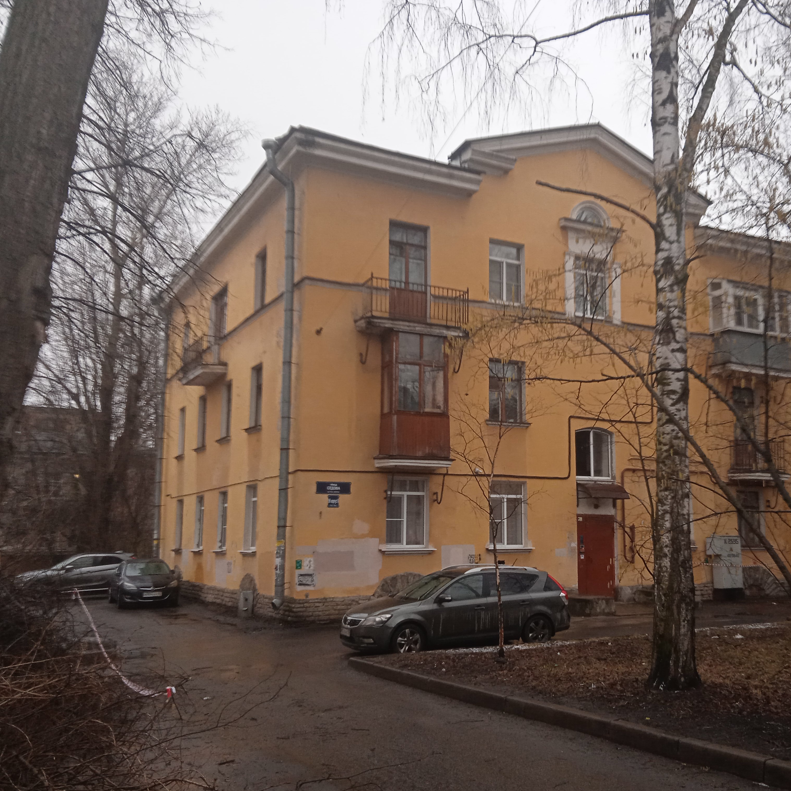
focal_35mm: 34
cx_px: 493
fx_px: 879
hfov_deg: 48.0
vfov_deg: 48.4
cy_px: 404
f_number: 2.2
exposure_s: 1/33.3
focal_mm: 3.43
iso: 257
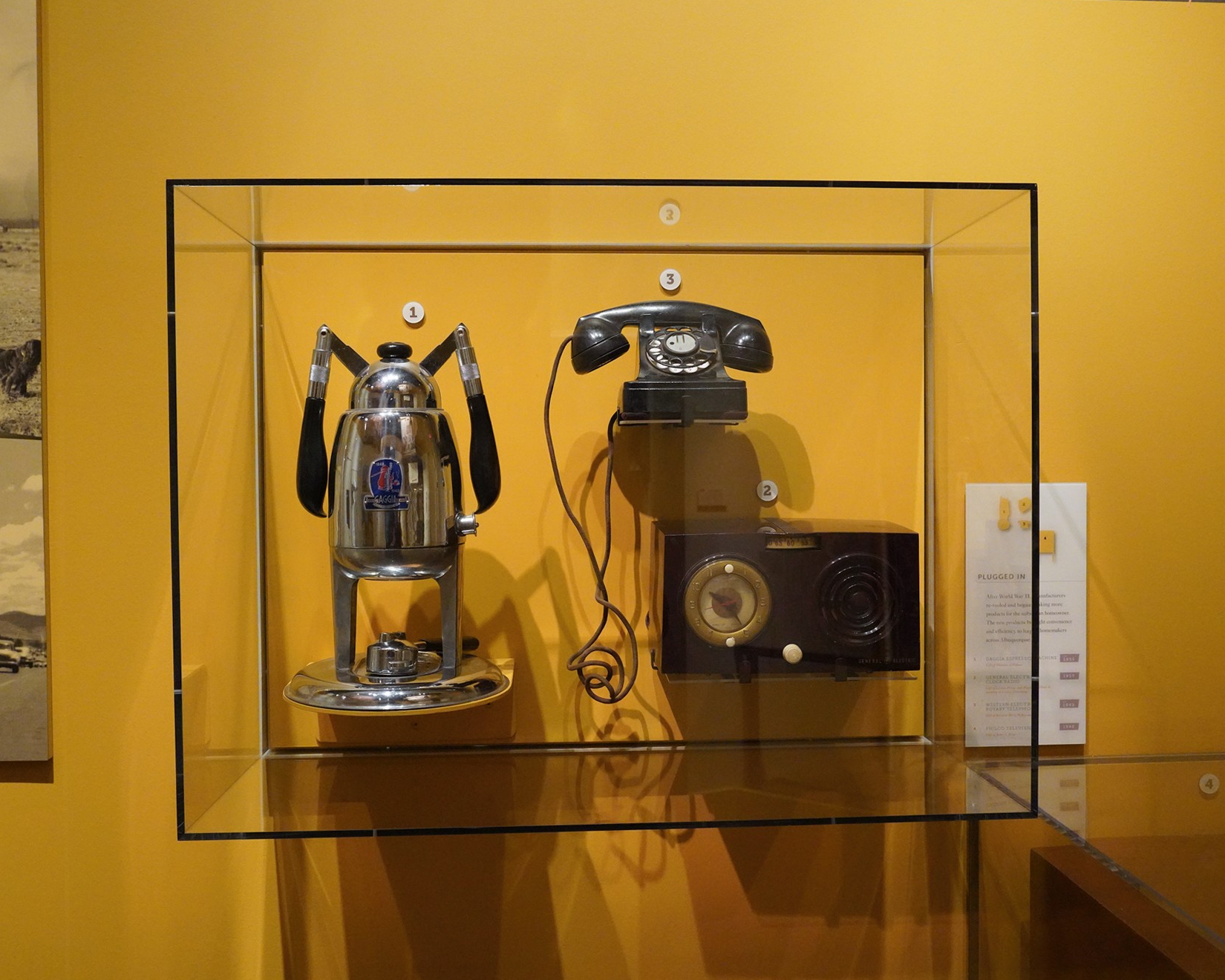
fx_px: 1196
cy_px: 489
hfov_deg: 54.2
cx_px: 621
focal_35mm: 33
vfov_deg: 44.5
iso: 10000
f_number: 6.3
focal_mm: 29
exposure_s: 1/80
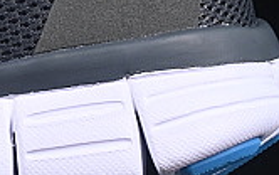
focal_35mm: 497
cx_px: -303
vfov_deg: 2.6
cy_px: -172
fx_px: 3782
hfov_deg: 4.2
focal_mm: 50
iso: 160
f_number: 6.3
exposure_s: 1/60
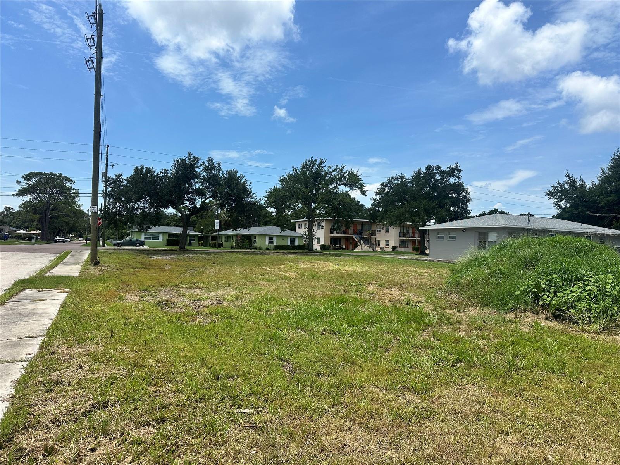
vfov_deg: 56.8
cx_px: 310
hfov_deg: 71.6
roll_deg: -4.0
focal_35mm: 24
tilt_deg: +3.3
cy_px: 232
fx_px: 430
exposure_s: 1/5848
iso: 80
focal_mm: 6.86
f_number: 1.78
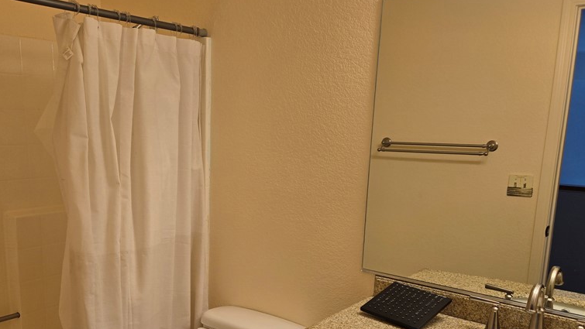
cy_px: 226
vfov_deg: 34.3
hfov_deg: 57.7
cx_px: 246
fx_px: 527
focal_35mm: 34
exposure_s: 1/120
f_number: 1.8
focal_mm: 5.4
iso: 64
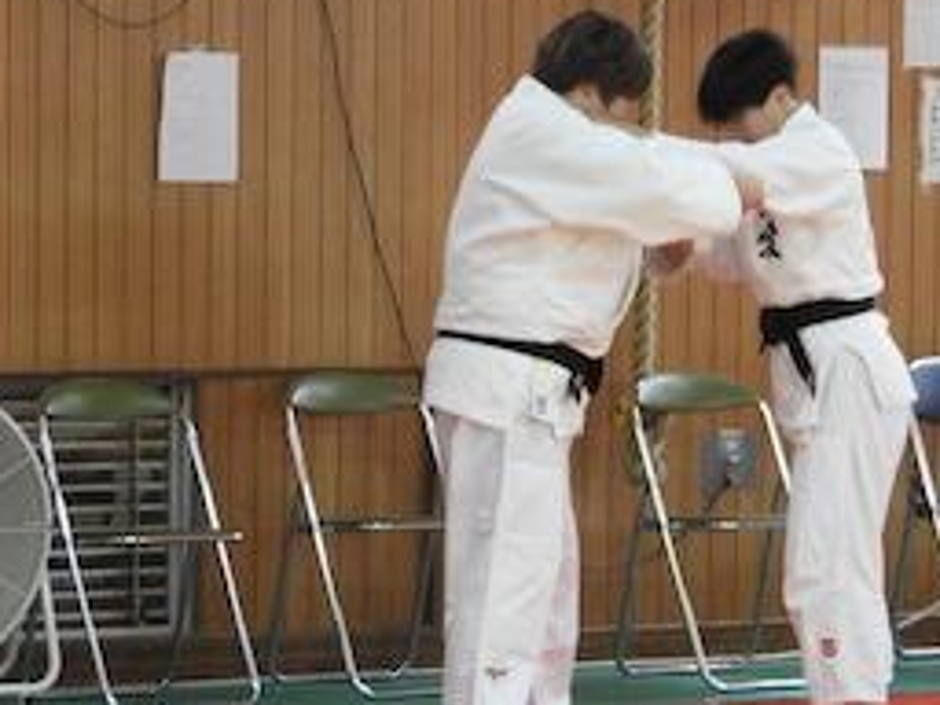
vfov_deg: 6.3
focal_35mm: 234
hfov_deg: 8.5
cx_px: 639
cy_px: 437
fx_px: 6354
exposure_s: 1/15
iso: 640
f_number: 5.2
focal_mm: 26.9
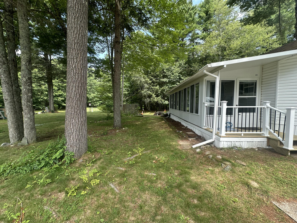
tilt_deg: -4.4
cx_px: 148
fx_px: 120
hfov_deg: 102.1
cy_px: 112
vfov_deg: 85.7
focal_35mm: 14
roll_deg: +0.6
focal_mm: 2.22
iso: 40
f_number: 2.2
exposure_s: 1/153
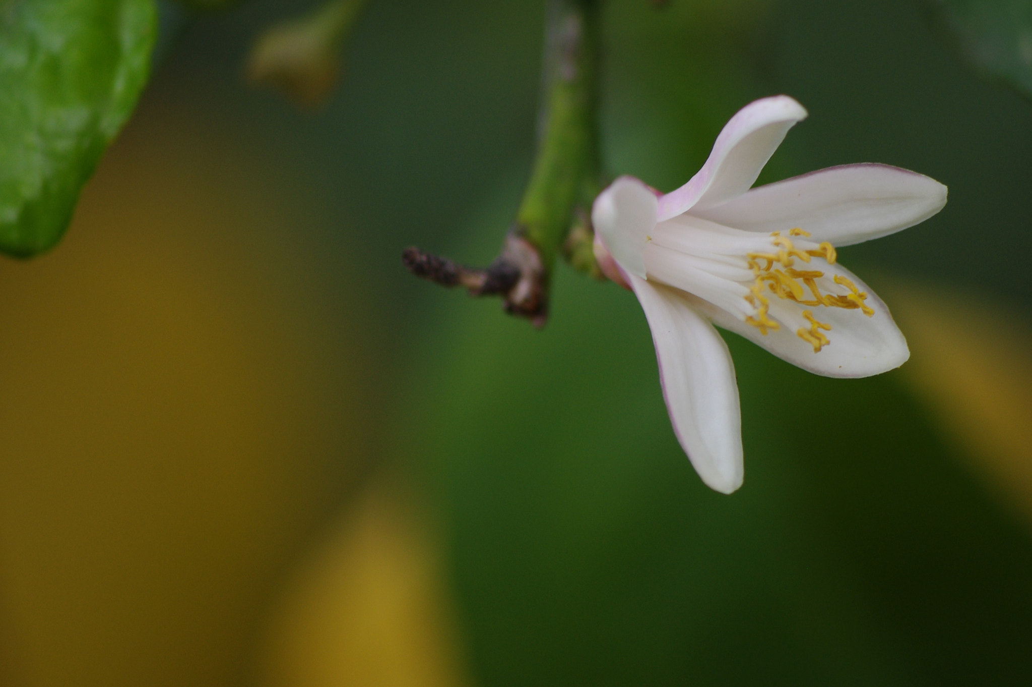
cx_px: 516
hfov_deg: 4.6
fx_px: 12889
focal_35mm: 450
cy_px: 344
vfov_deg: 3.1
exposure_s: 1/250
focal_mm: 300
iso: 400
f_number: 5.8
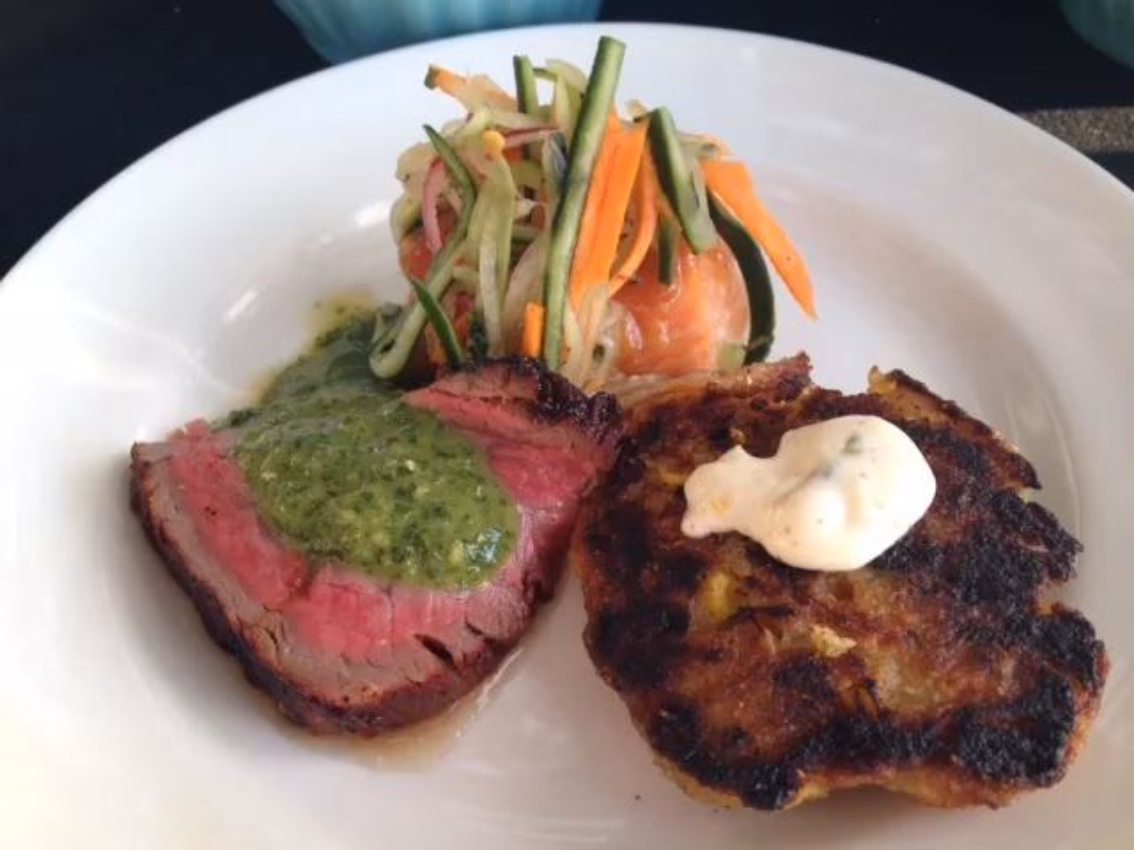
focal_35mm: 33
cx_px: 567
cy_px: 425
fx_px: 1081
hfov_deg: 55.4
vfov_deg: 42.9
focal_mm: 4.12
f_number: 2.4
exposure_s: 1/120
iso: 50
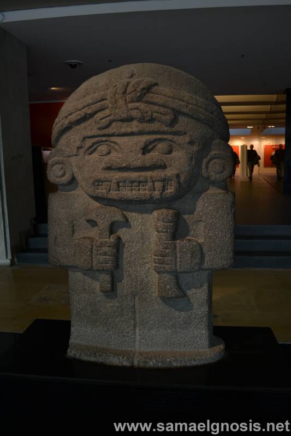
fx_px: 327
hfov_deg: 47.9
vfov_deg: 67.4
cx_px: 146
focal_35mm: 27
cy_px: 218
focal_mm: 18
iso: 100
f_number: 3.5
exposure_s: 1/25
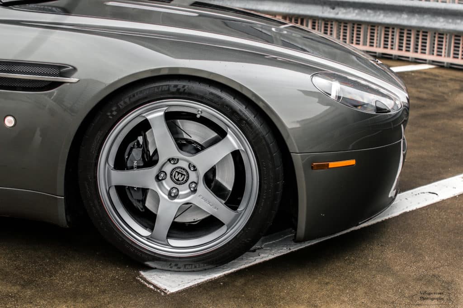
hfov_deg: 37.9
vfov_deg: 25.7
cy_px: 154
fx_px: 675
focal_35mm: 52
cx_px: 232
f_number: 5
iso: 100
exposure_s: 1/50
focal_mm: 35
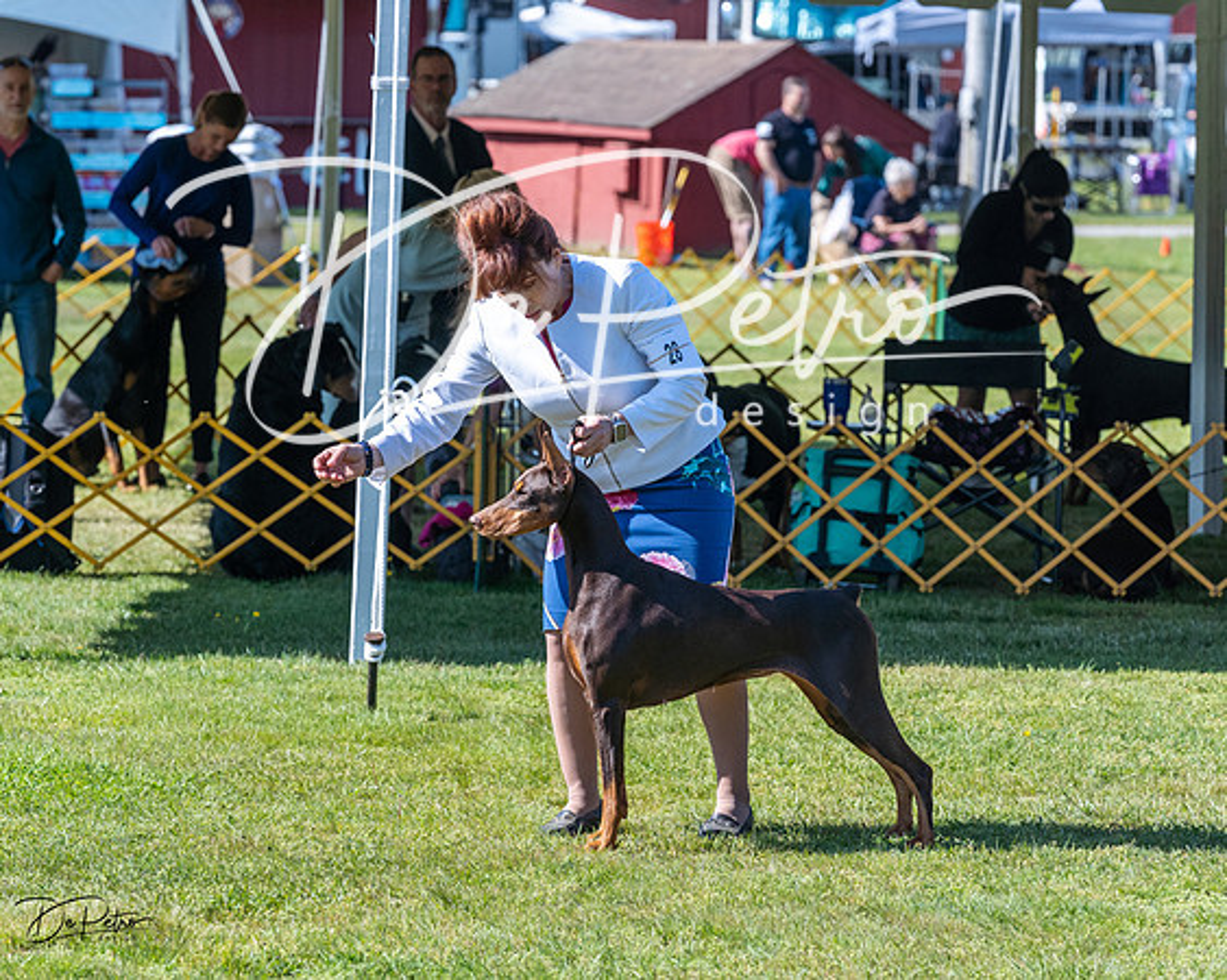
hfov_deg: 10.4
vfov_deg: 8.3
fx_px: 6746
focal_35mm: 186
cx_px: 614
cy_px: 490
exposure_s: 1/1600
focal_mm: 165
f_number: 6.3
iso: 800
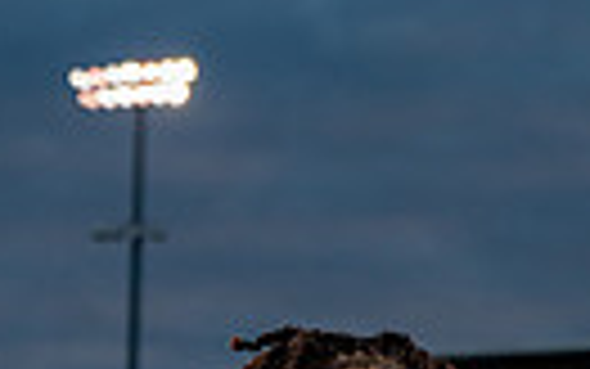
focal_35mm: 200
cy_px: 896
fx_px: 3217
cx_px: 288
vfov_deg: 6.3
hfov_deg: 10.5
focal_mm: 57
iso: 320
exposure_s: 1/800
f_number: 4
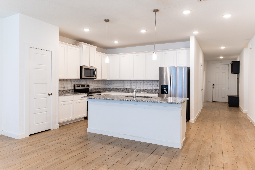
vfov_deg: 53.1
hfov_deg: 73.8
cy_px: 85
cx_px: 128
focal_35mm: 24
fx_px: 170
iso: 64
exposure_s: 1/40
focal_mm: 24
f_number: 6.3
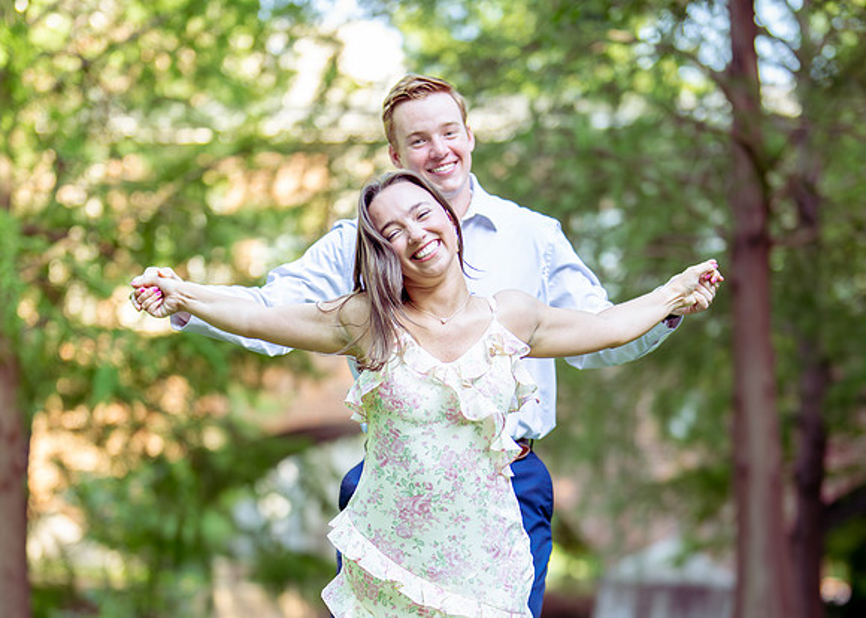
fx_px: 2448
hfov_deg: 20.1
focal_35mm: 100
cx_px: 443
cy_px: 504
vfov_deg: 14.3
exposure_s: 1/800
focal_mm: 50
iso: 320
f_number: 1.2
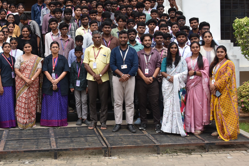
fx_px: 339
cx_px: 76
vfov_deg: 27.3
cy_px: 52
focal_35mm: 49
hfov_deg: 39.7
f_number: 8
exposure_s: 1/500
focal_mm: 22
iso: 500
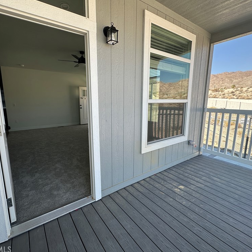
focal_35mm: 17
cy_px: 124
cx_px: 116
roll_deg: -0.3
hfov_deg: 83.8
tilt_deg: -9.4
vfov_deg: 84.0
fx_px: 140
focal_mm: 2.22
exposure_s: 1/461
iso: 40
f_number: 2.2
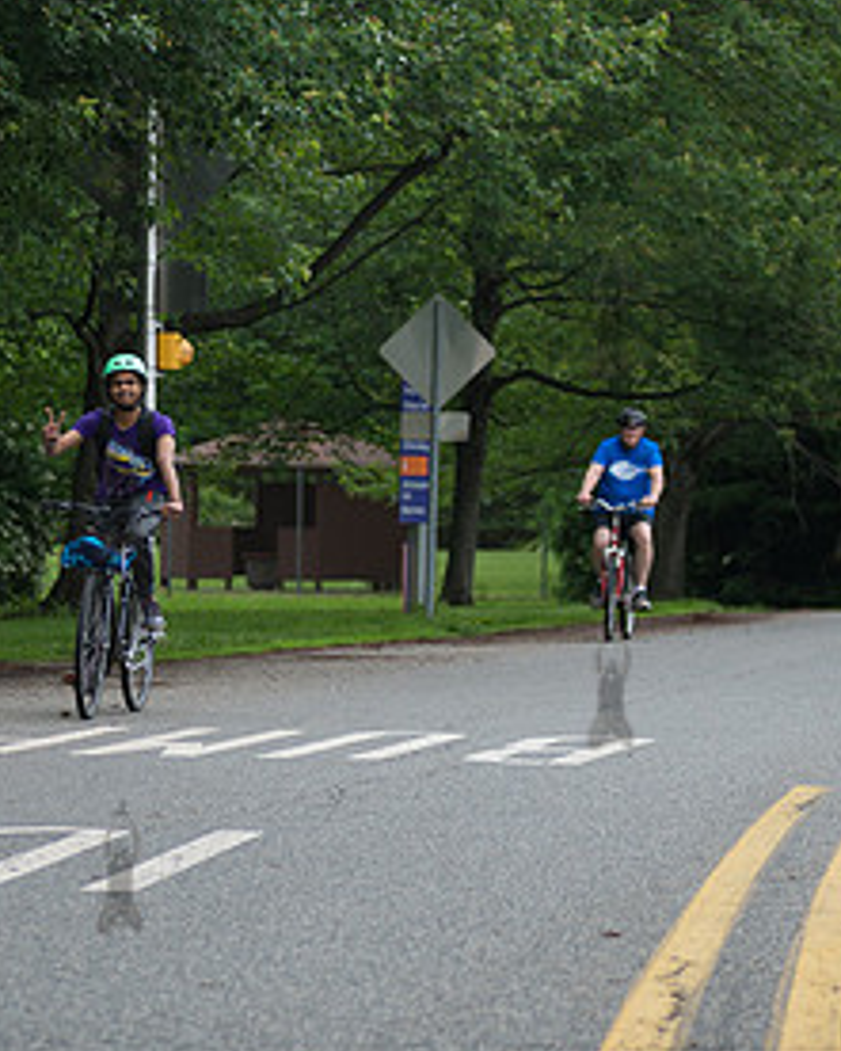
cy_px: 497
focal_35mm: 158
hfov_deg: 9.7
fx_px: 4913
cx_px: 118
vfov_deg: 12.2
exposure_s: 1/800
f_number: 3.5
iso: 200
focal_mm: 80
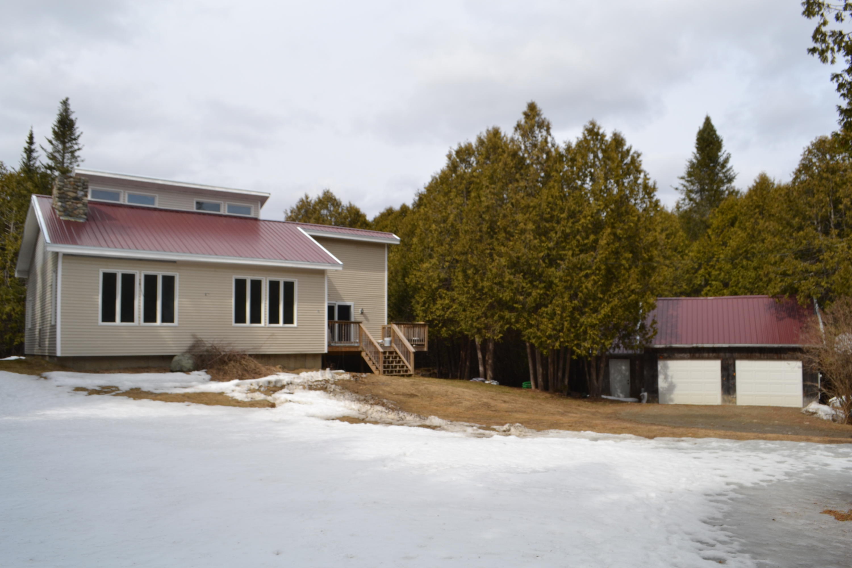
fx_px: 639
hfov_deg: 67.4
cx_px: 426
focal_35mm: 27
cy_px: 284
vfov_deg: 47.9
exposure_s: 1/200
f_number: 8
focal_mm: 18
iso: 100
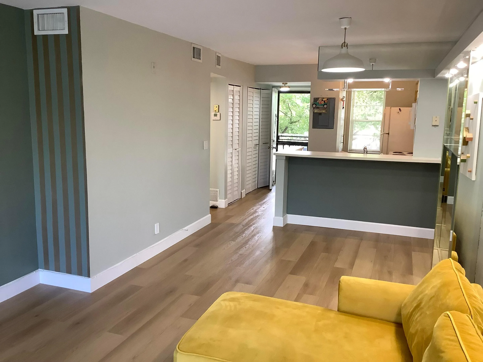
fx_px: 433
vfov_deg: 45.4
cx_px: 242
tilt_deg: -10.0
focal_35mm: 31
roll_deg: -1.9
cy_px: 181
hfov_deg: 58.4
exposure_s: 1/60
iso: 125
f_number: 2.4
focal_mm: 3.3
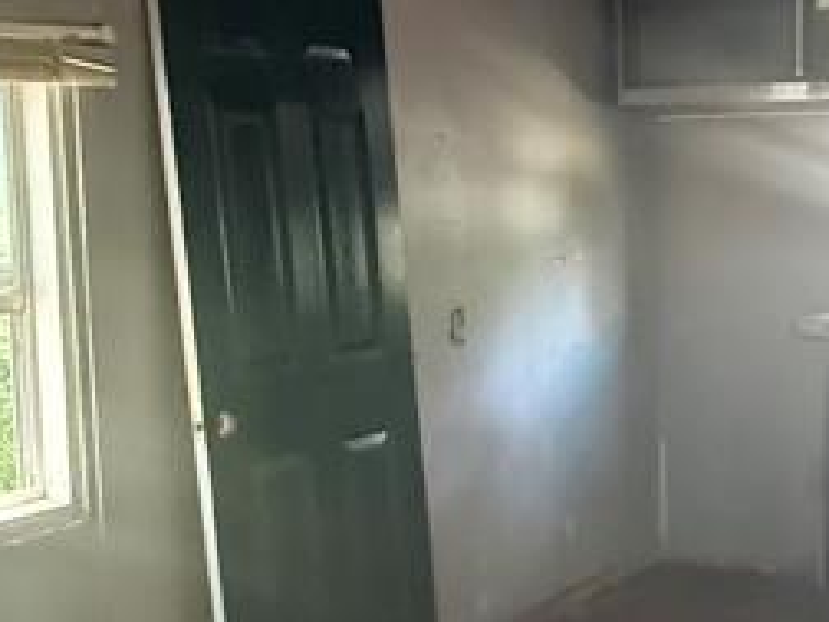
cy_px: 365
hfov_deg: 32.8
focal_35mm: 57
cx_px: 671
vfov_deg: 25.6
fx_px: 1365
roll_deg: +0.1
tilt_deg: -7.1
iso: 1250
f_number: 2.2
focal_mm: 2.22
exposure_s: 1/56
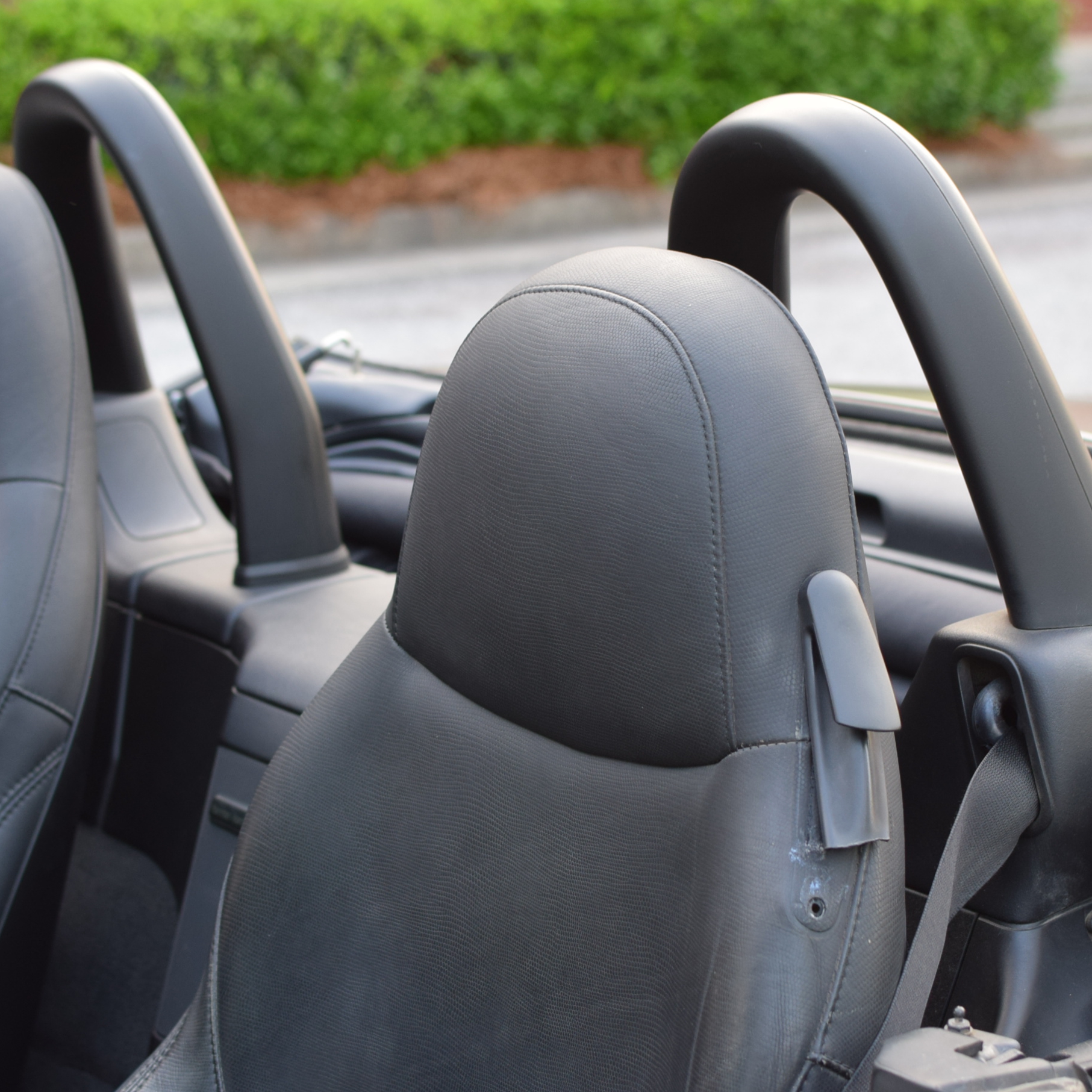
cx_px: 572
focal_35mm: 74
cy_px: 586
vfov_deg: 23.4
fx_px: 2630
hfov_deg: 23.5
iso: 450
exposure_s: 1/60
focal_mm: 35
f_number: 4
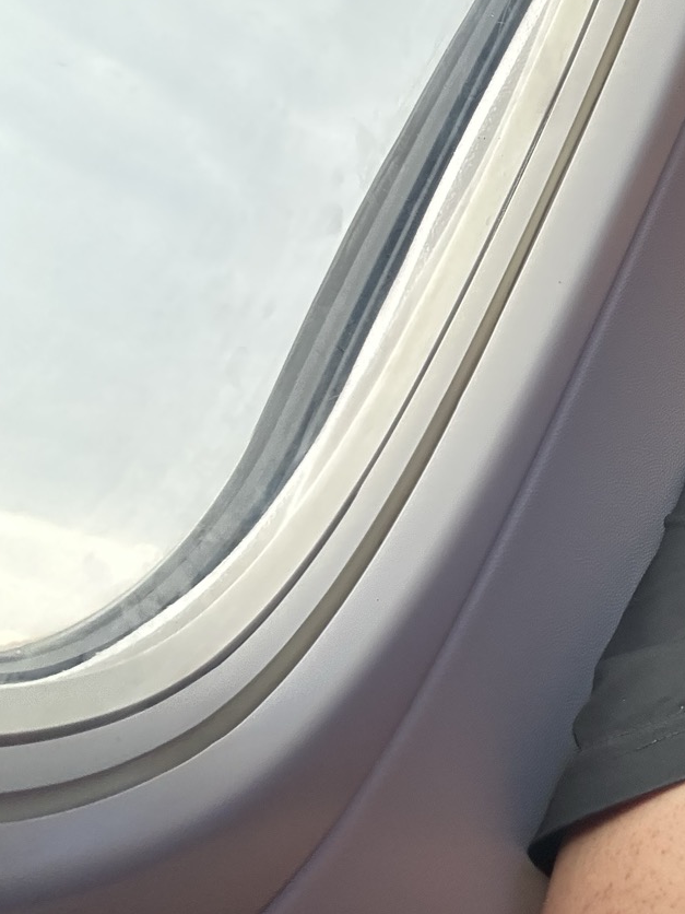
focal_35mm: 44
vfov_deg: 42.0
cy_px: 259
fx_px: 1161
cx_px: 836
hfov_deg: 28.4
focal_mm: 2.69
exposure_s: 1/56
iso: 160
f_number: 1.9
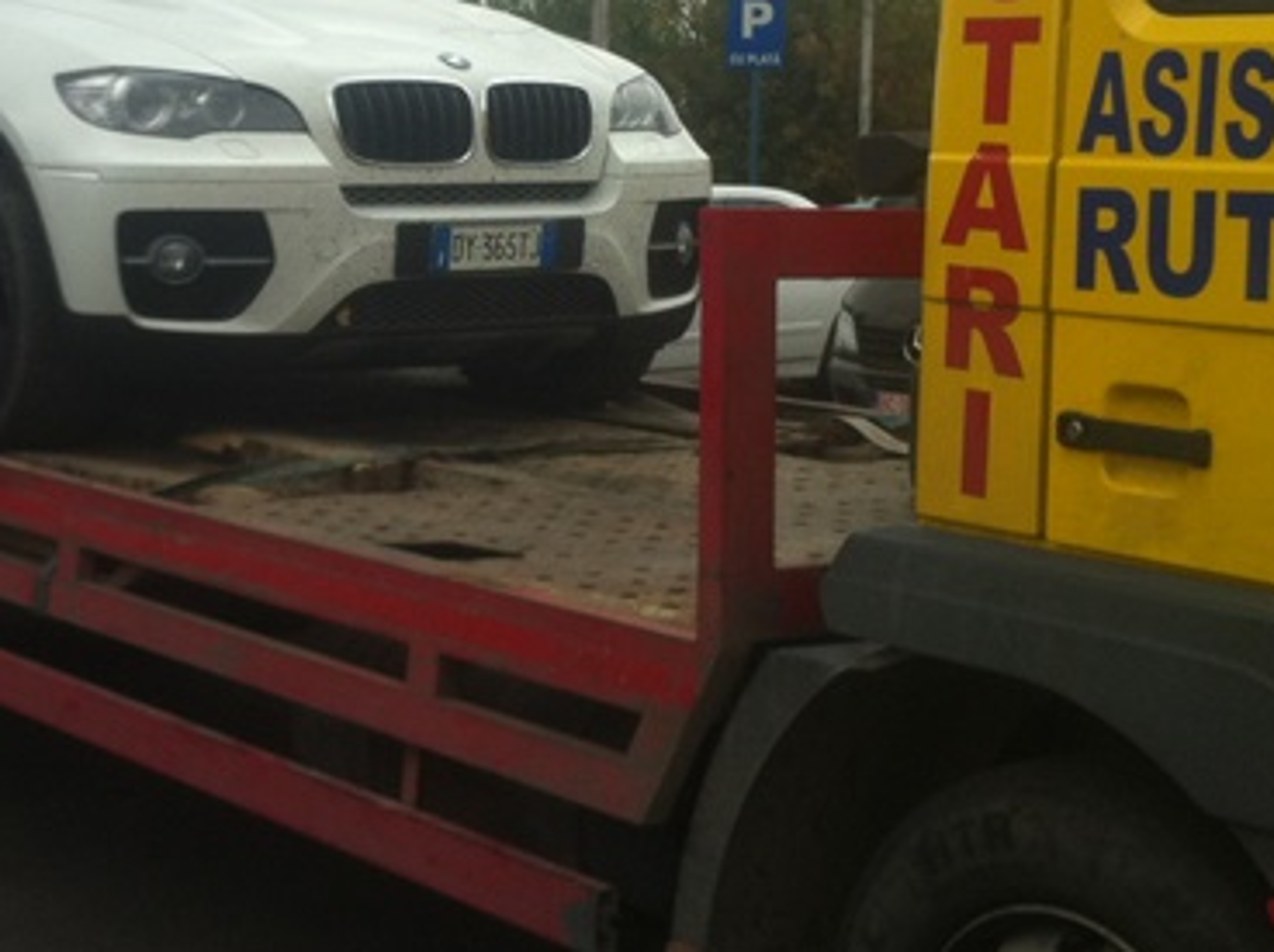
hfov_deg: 25.5
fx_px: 2793
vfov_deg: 19.2
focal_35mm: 76
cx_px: 384
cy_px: 232
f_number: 2.8
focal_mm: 3.85
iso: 80
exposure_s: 1/225
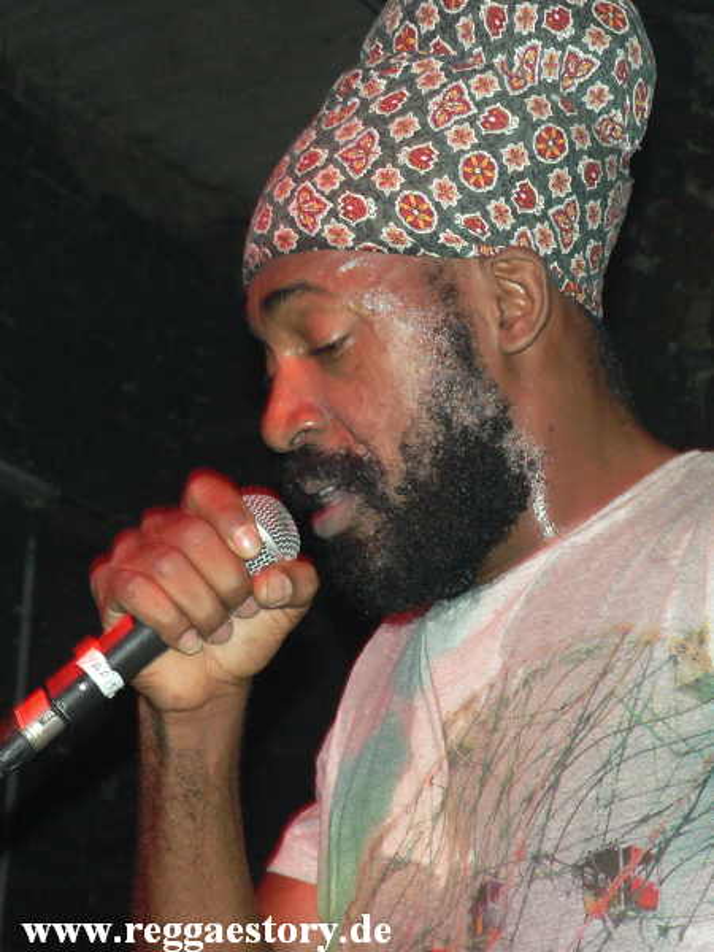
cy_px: 476
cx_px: 357
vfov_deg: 26.0
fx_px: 2063
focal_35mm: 75
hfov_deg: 19.6
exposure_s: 1/60
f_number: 3.2
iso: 200
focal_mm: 12.9
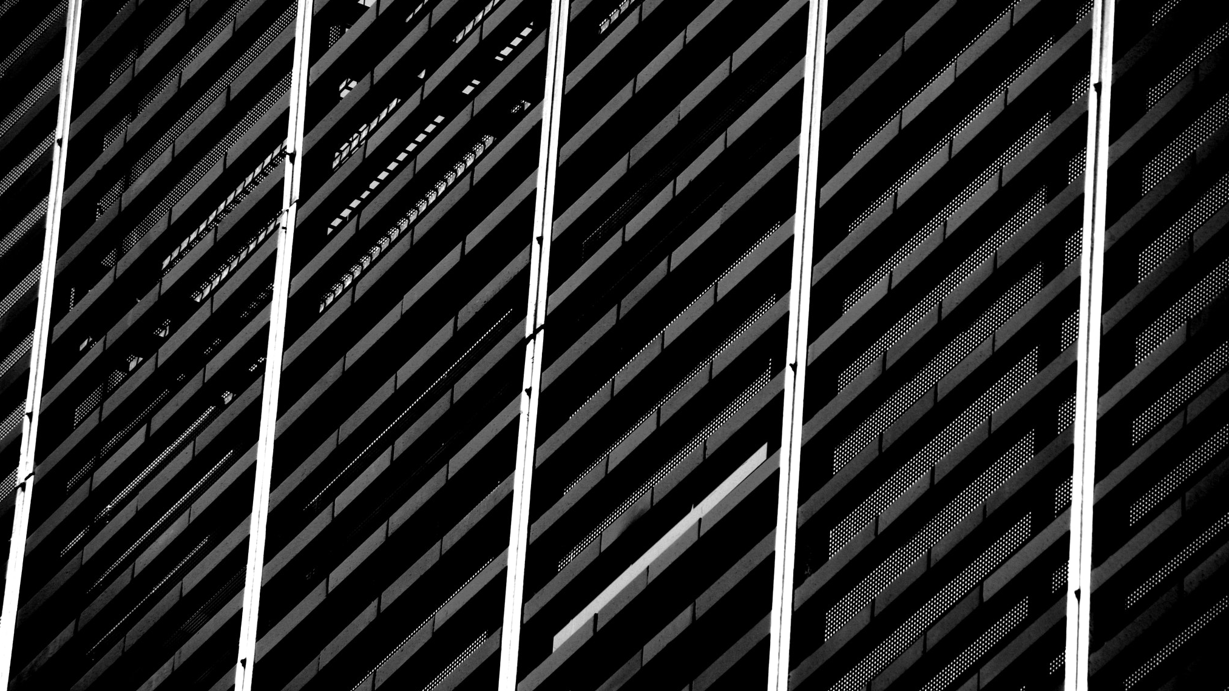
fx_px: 11927
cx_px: 614
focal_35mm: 366
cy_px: 331
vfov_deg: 3.3
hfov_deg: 5.9
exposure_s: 1/350
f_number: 8
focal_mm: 230
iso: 100
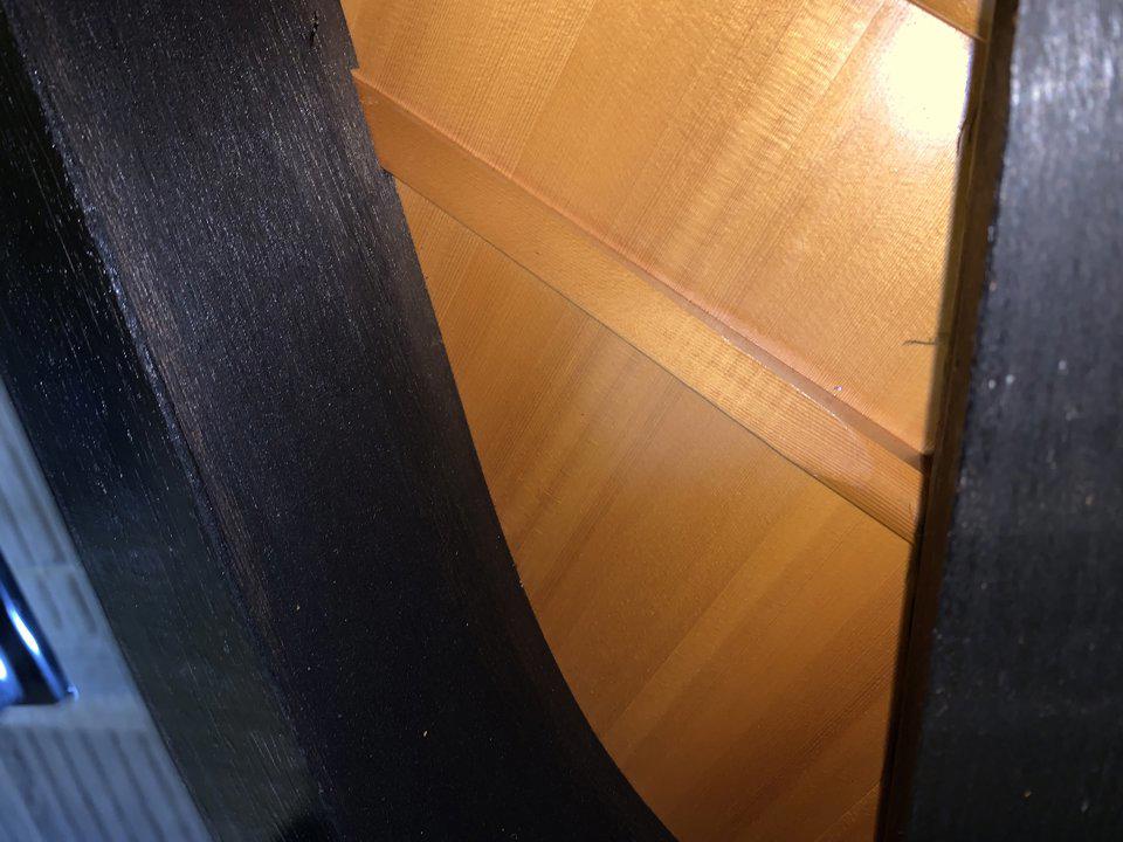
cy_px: 421
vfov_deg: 53.1
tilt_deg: +60.0
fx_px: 843
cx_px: 562
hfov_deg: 67.3
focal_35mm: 26
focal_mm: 4.25
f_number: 1.8
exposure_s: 1/4
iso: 32
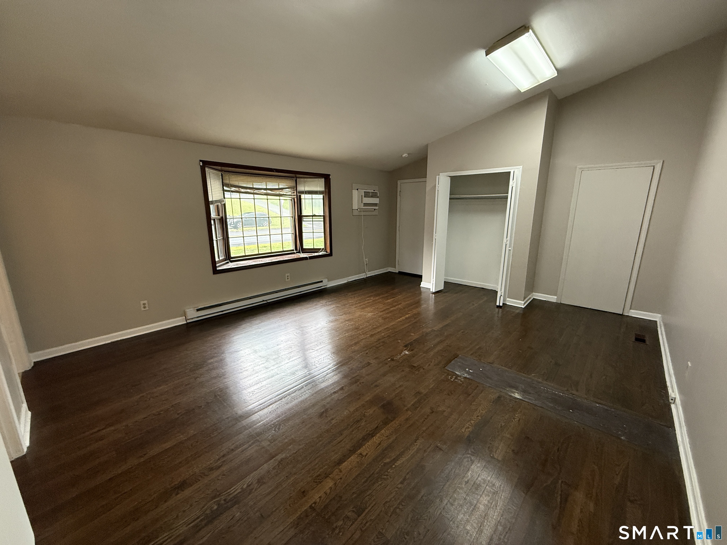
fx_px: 294
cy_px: 272
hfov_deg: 102.1
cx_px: 364
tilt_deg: -12.6
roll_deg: +0.2
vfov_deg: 85.7
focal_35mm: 14
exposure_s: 1/120
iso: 320
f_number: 2.2
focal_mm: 2.22
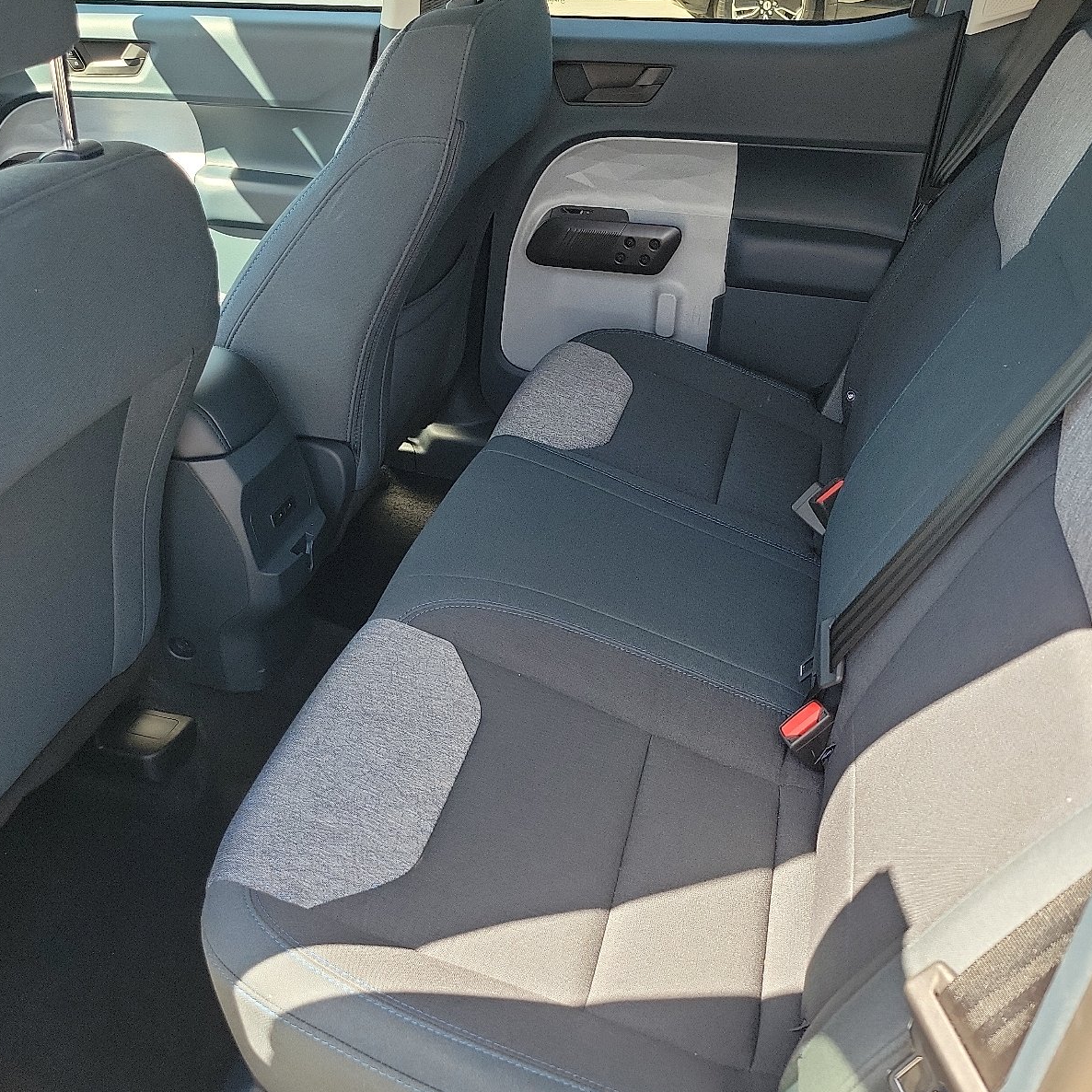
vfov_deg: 52.5
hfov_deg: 52.5
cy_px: 547
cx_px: 535
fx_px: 1106
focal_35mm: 31
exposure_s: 1/119
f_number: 1.8
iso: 66
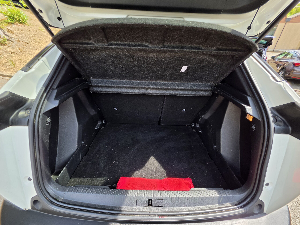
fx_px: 113
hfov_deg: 106.2
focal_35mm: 13
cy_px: 112
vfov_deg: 89.9
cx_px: 150
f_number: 1.9
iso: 32
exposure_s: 1/316
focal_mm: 2.2
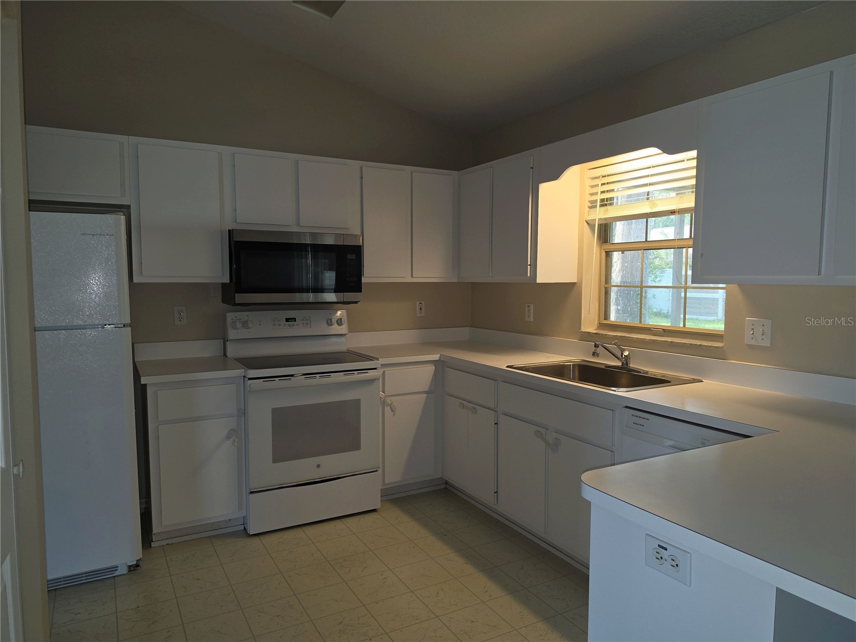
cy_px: 321
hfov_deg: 73.9
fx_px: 569
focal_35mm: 23
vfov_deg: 58.9
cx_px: 428
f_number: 1.4
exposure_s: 1/60
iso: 64
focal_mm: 6.5
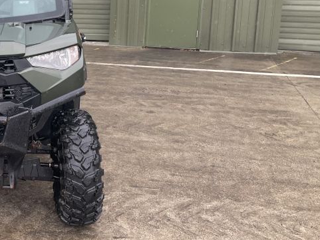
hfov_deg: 33.1
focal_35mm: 54
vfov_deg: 26.8
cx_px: 13
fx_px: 499
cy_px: 66
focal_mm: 4.2
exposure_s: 1/242
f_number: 1.6
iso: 32
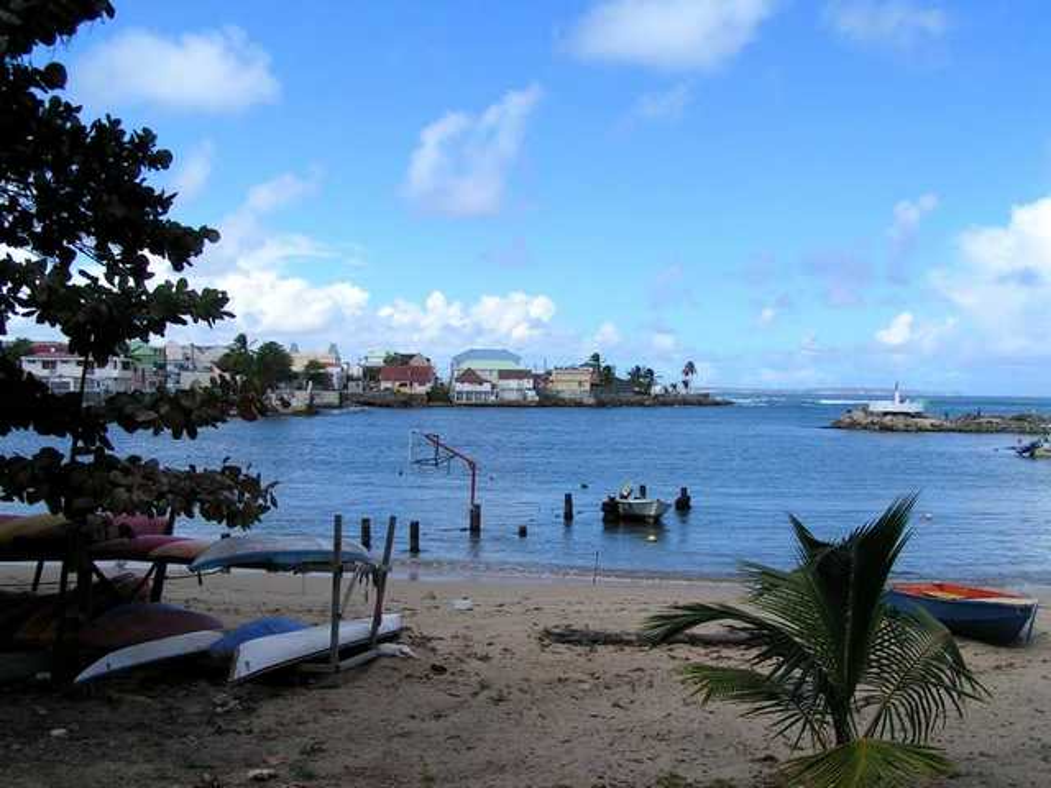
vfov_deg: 37.7
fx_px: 1154
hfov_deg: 49.0
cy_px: 394
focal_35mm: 38
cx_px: 526
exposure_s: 1/500
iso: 50
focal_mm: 5.8
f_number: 5.6
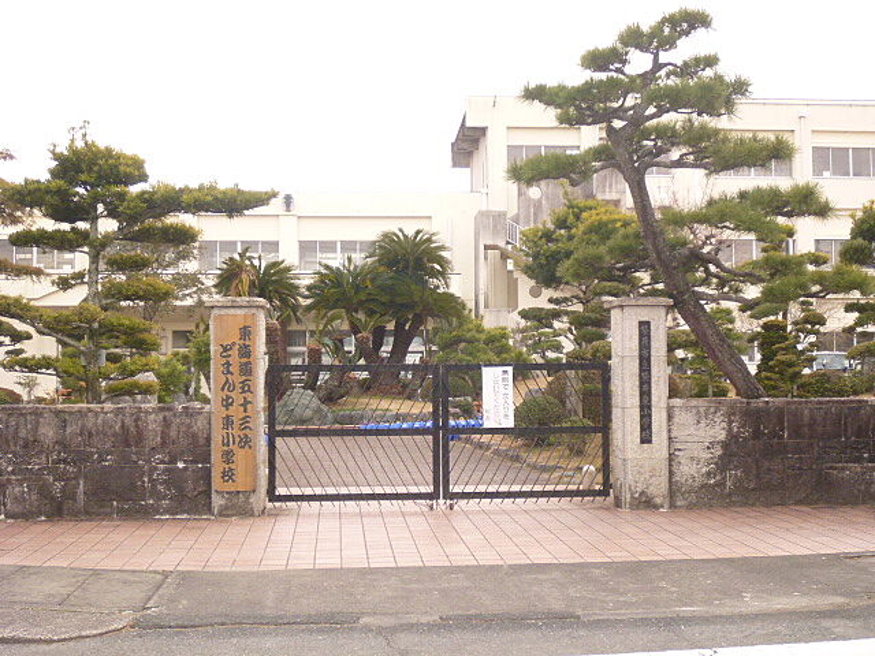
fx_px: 1213
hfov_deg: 39.7
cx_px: 438
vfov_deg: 30.3
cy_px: 328
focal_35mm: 48
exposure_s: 1/80
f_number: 3.6
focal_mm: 8.5
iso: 200
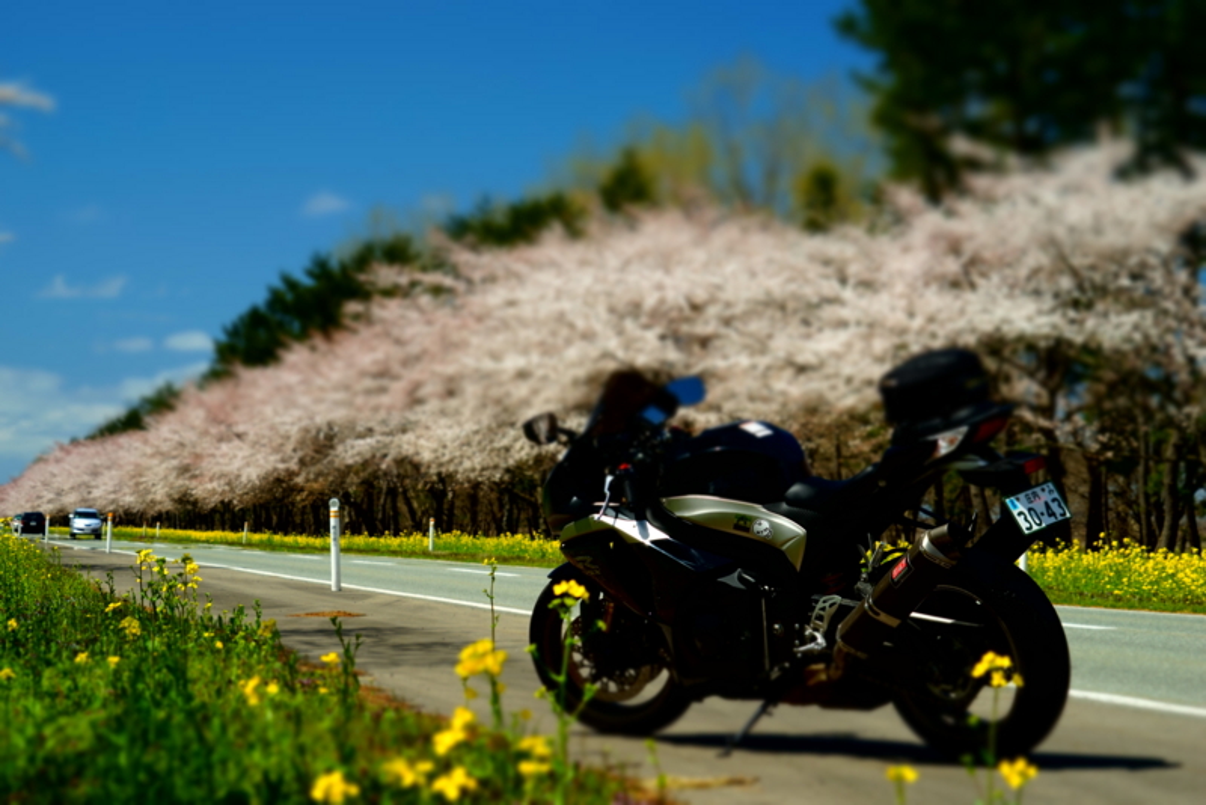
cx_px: 603
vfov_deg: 16.7
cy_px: 402
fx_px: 2748
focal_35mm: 82
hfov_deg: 24.8
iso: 100
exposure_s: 1/125
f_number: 8
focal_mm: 82
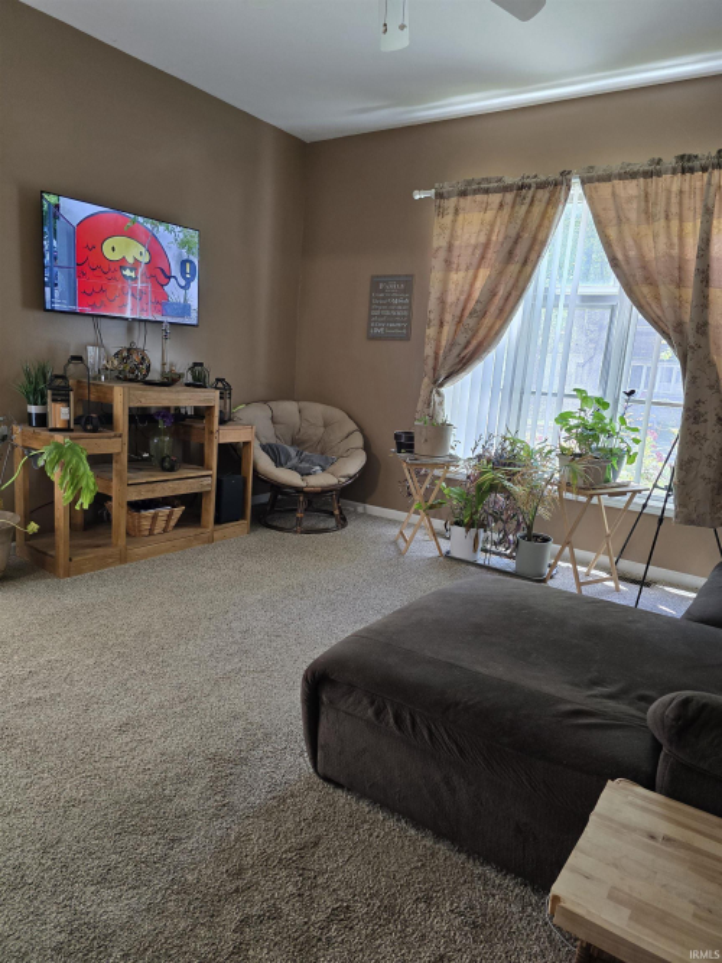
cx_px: 361
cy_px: 482
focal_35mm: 23
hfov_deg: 58.9
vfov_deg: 73.9
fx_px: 640
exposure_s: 1/120
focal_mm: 6.3
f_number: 1.7
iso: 400
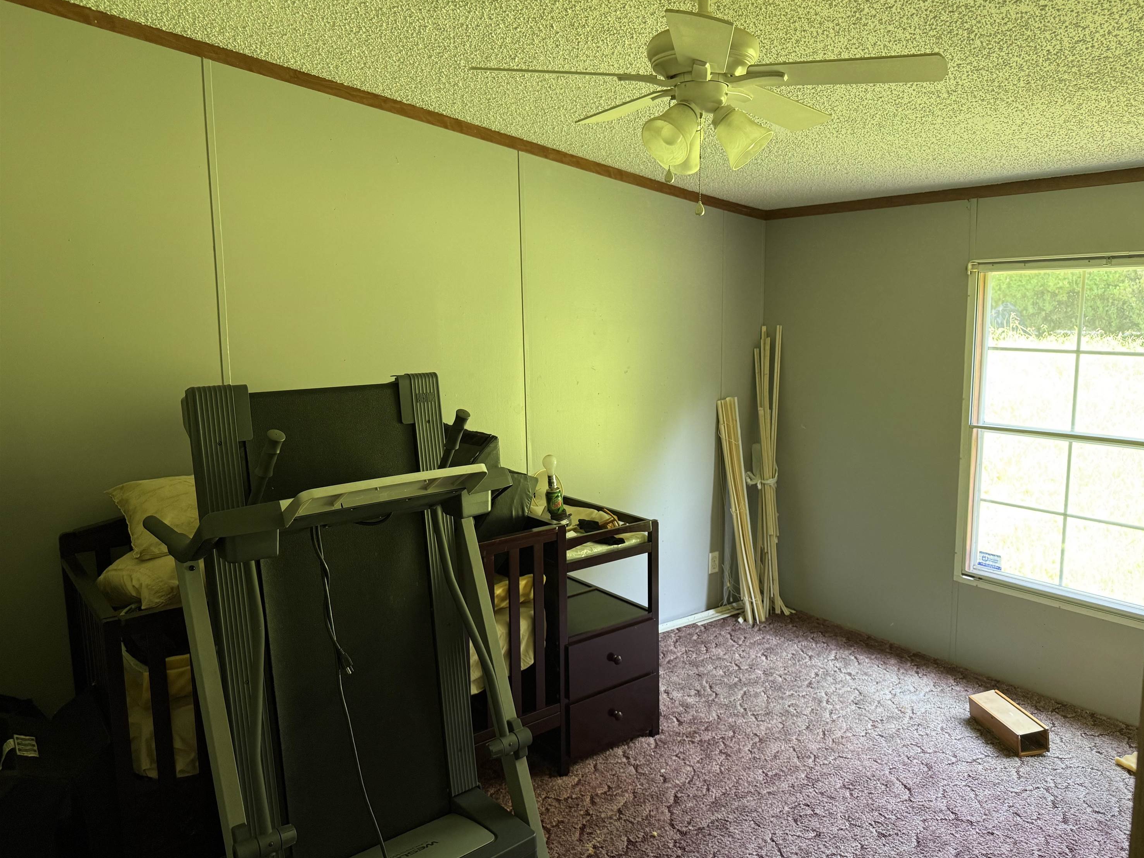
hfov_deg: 69.4
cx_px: 595
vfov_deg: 54.9
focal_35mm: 25
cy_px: 425
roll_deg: +0.0
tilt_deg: -6.7
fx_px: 826
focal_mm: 6.76
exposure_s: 1/62
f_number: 1.78
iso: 200
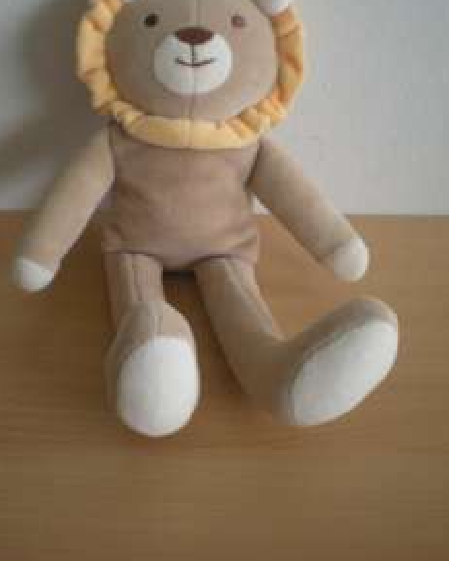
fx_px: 831
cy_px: 214
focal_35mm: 50
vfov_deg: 37.1
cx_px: 214
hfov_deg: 30.2
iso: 200
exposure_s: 1/37
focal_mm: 6.3
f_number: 3.1
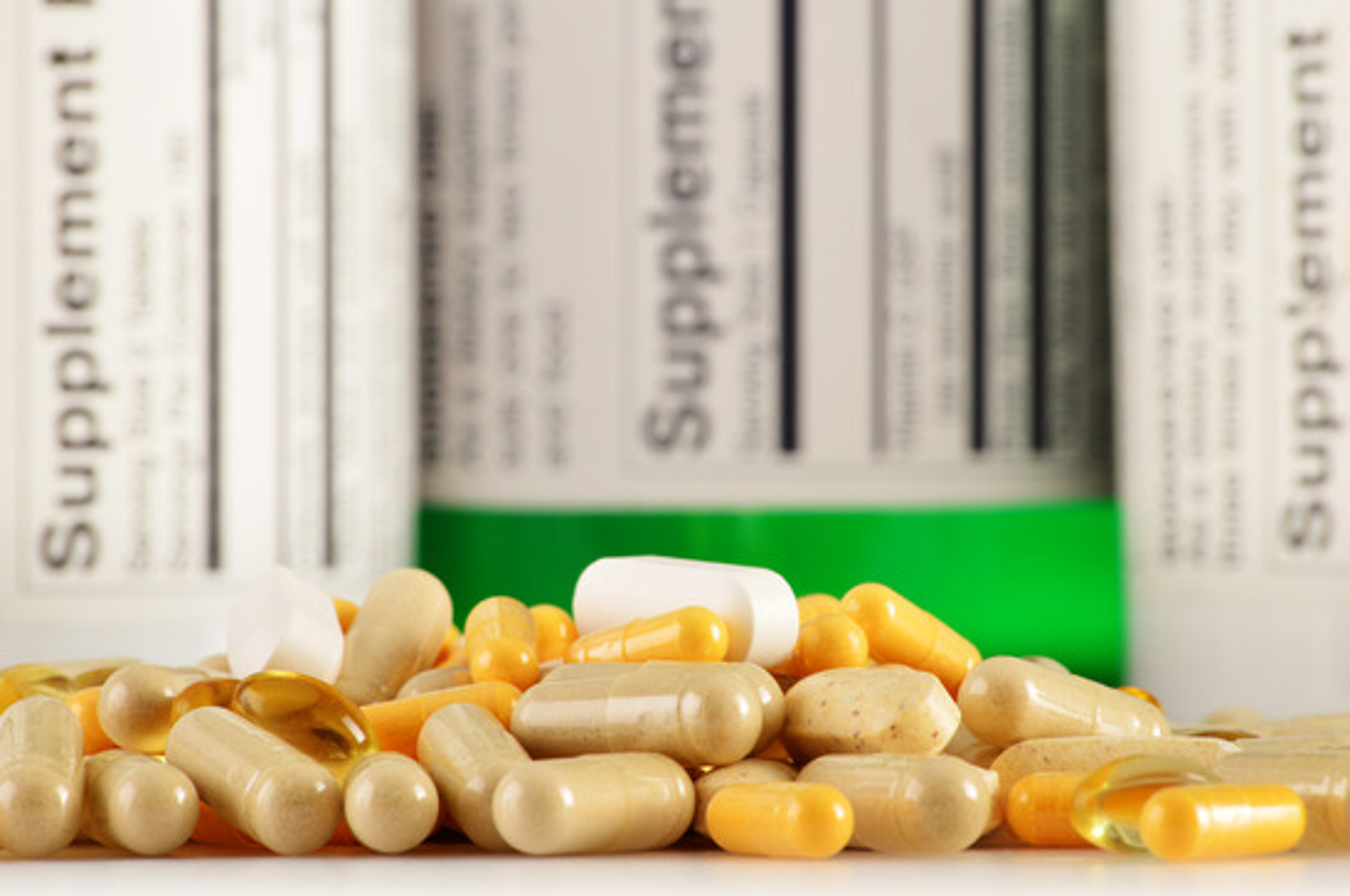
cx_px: 675
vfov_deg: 5.9
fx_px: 8708
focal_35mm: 232
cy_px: 448
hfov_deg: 8.9
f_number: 18
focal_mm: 155
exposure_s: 1/125
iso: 100
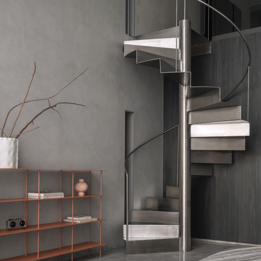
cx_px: 131
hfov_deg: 36.8
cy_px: 174
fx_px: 392
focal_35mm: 46
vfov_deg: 36.4
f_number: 10
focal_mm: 36
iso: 100
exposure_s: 1/13
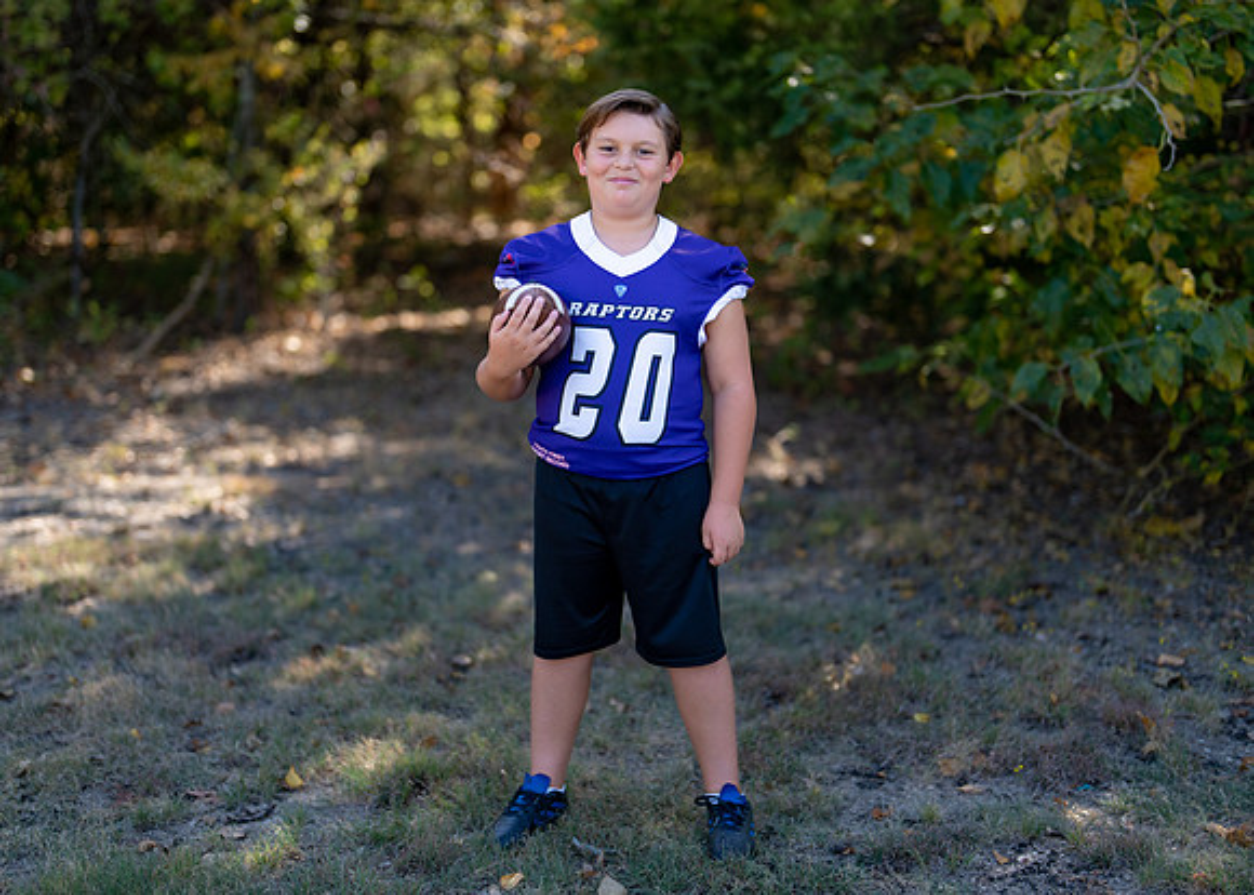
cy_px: 457
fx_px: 2018
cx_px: 602
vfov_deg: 25.0
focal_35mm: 57
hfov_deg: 34.5
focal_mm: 50
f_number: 1.2
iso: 100
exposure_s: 1/2000
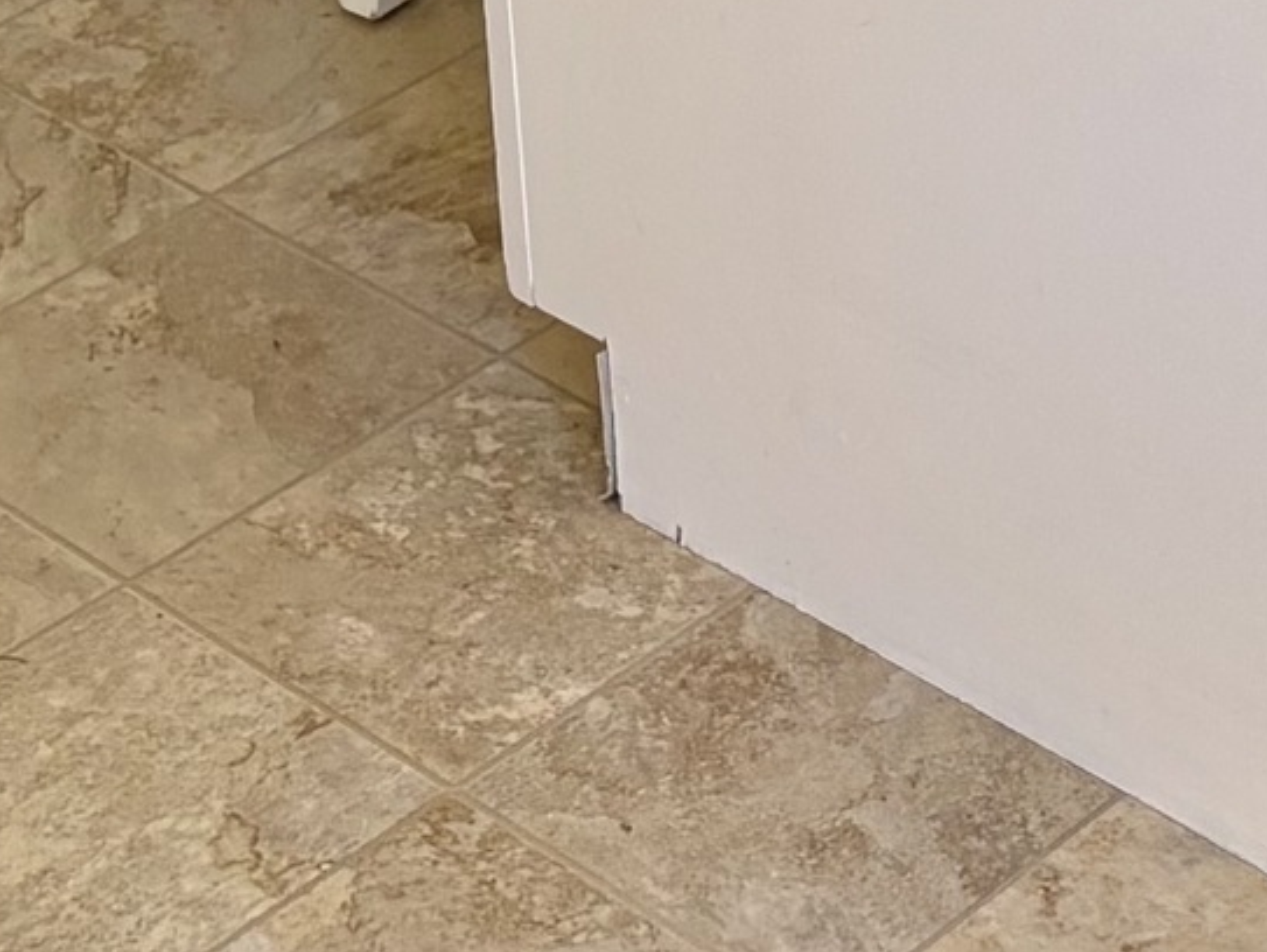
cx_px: 1094
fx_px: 5384
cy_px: -1675
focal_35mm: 147
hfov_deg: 13.3
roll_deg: +1.6
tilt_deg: -11.9
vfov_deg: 8.7
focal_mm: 5.96
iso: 125
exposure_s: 1/120
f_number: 1.6
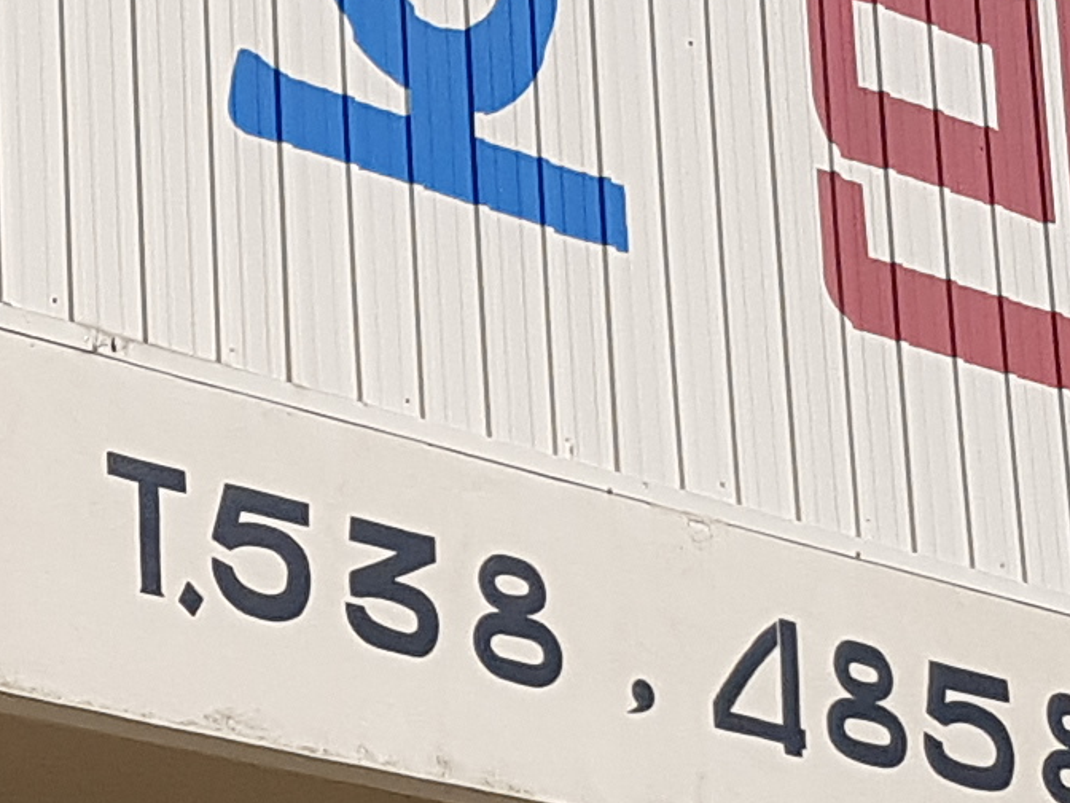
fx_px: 4822
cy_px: 601
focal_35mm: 156
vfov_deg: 9.5
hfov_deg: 12.6
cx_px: 236
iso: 50
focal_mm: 4.2
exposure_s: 1/8048
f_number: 1.7
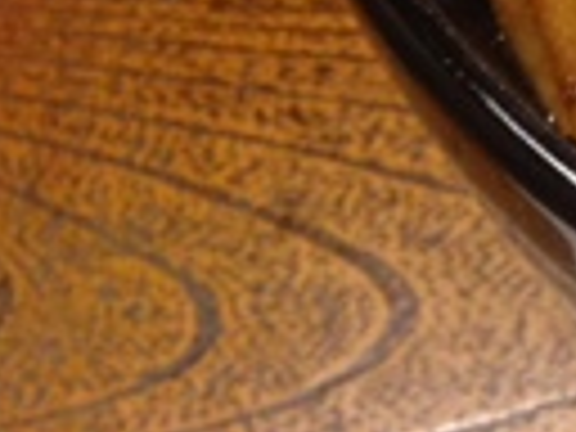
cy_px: -68
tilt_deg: -56.8
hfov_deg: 11.3
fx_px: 2746
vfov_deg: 8.9
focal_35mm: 165
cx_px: 990
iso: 250
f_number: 2.4
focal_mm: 4.12
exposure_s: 1/20
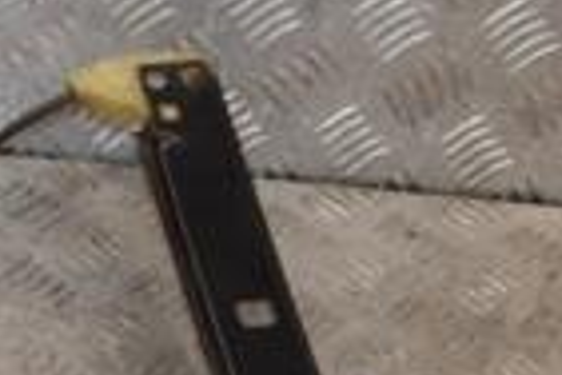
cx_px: -403
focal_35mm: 140
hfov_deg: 13.4
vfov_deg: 9.3
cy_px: 706
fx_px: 2185
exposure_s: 1/200
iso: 800
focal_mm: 22
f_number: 8
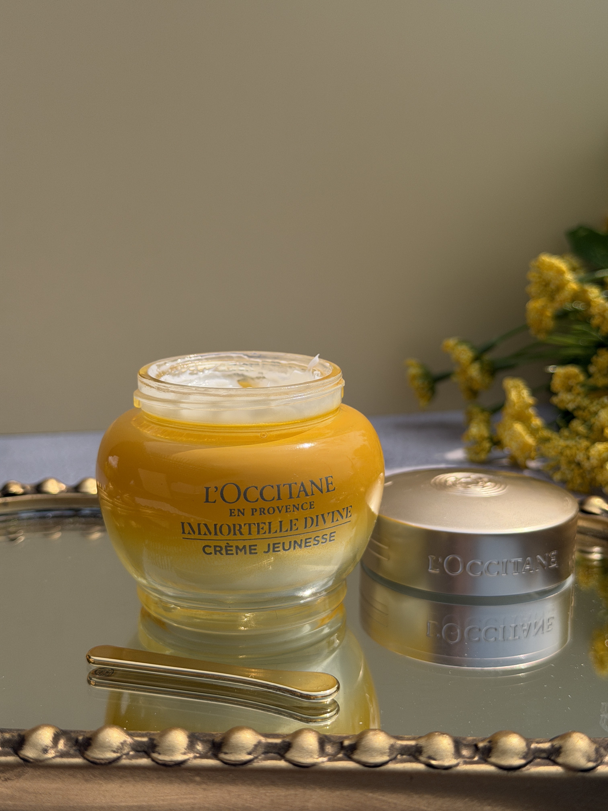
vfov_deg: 39.7
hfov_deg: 30.3
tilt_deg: -13.3
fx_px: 1124
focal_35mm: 48
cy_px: 406
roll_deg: -0.2
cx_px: 304
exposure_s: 1/7143
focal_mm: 6.76
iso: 64
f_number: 1.78
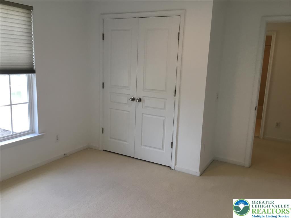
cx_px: 146
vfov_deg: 45.4
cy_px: 109
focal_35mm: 31
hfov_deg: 58.4
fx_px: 261
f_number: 2.4
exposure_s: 1/40
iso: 25
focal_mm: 3.3
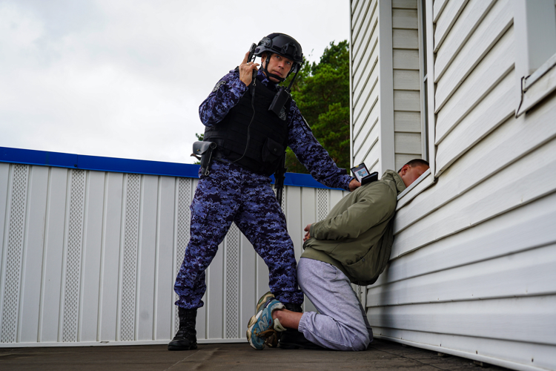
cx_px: 278
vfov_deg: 29.9
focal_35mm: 45
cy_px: 186
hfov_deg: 43.6
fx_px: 695
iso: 100
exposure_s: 1/320
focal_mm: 45
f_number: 5
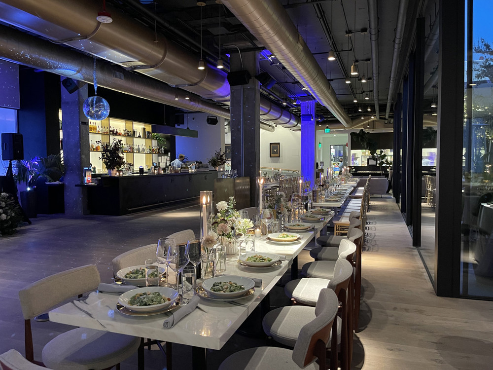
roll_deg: +0.5
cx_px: 246
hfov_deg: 67.3
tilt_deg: -3.4
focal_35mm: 26
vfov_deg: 53.1
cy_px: 185
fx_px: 370
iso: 640
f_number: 1.6
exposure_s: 1/40
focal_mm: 5.1
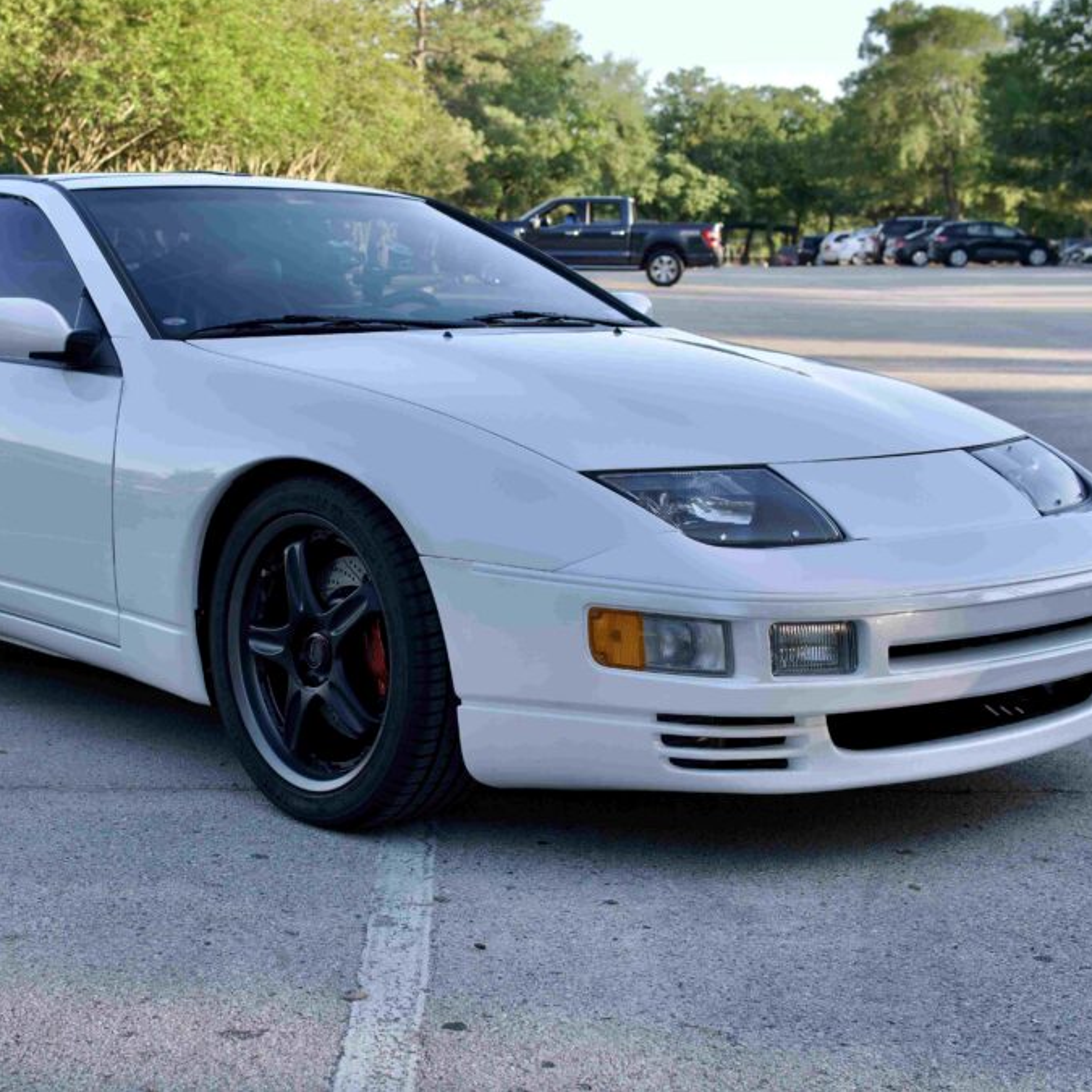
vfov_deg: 29.6
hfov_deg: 29.4
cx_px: 385
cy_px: 541
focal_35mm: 58
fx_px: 2070
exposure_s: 1/125
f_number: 5
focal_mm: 30
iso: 100
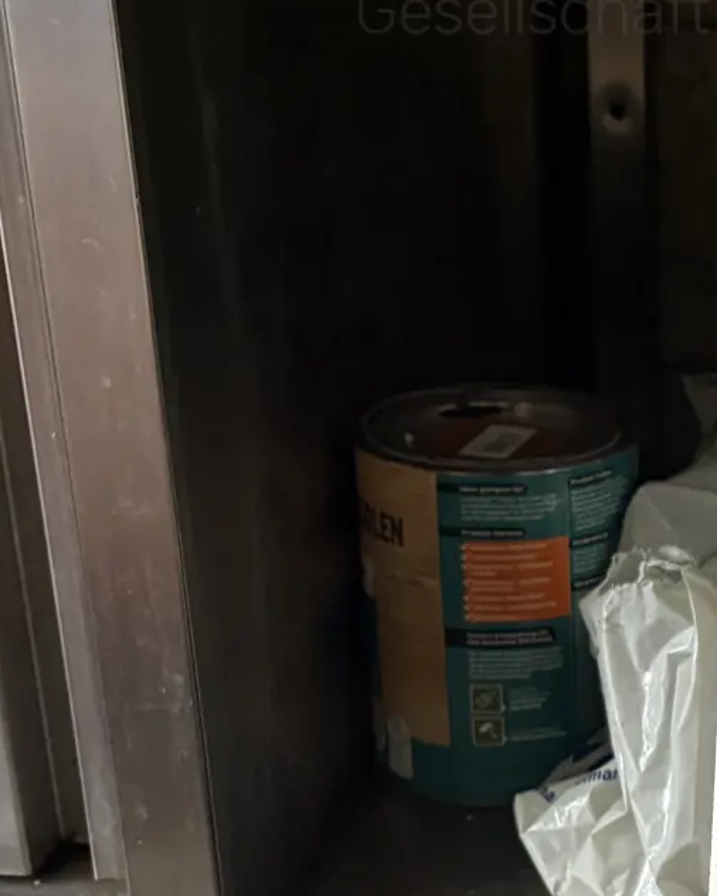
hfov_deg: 17.4
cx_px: 1158
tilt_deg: -23.1
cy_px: 640
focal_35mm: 77
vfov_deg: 24.6
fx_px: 2043
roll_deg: -5.0
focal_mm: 5.96
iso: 250
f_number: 1.6
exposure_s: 1/60
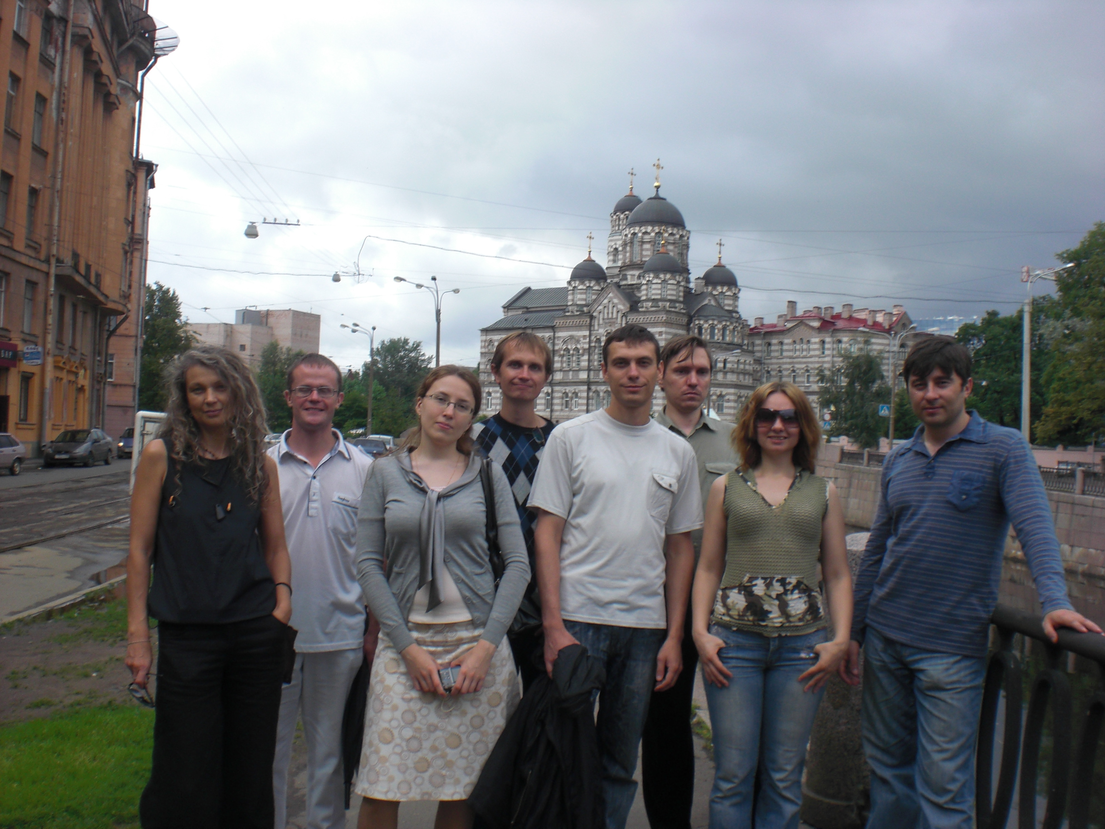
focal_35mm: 38
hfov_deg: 49.0
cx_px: 552
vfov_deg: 37.7
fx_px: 1213
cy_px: 414
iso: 64
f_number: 5.6
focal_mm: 6.3
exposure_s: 1/200
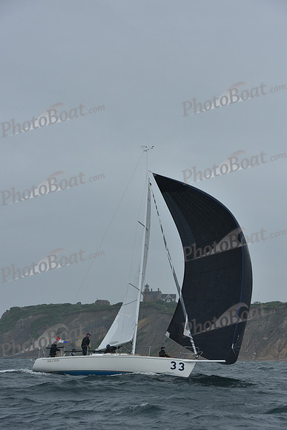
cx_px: 144
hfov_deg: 14.0
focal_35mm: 98
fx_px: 1171
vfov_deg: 20.8
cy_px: 215
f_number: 6.3
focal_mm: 98
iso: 320
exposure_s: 1/1000
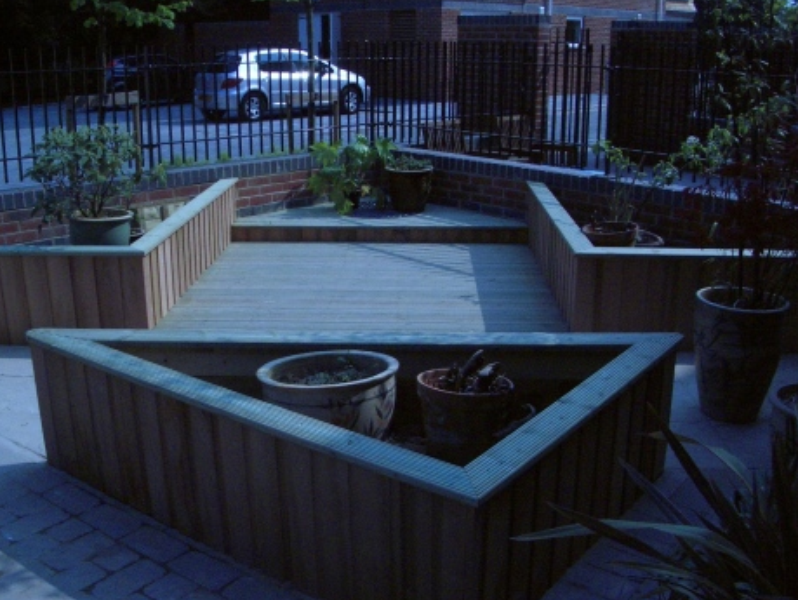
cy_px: 278
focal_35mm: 39
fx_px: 900
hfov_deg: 47.8
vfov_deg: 36.8
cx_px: 393
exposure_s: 1/2000
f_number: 4.3
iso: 200
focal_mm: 5.8
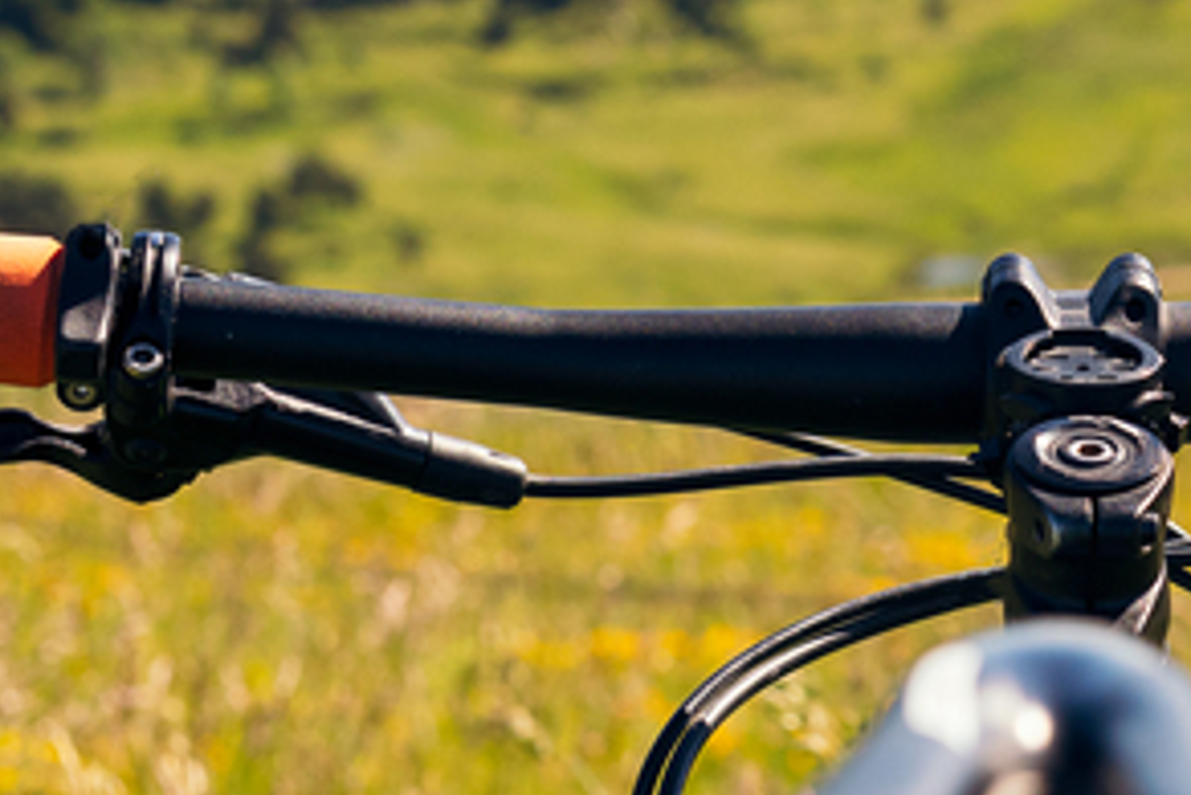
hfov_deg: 11.9
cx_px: 1114
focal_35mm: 171
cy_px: -51
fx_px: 5660
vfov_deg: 8.0
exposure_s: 1/1000
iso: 200
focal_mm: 50
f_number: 6.3
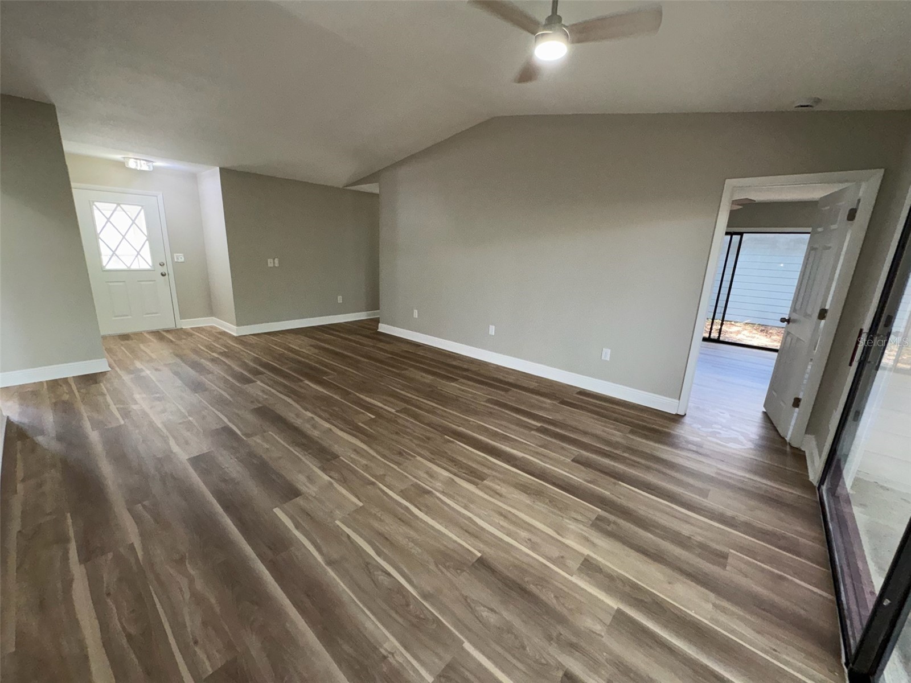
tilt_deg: -14.5
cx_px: 456
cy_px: 342
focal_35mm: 14
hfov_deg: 102.1
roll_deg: -3.3
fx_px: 368
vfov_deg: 85.7
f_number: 2.2
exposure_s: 1/120
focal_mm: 2.22
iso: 200
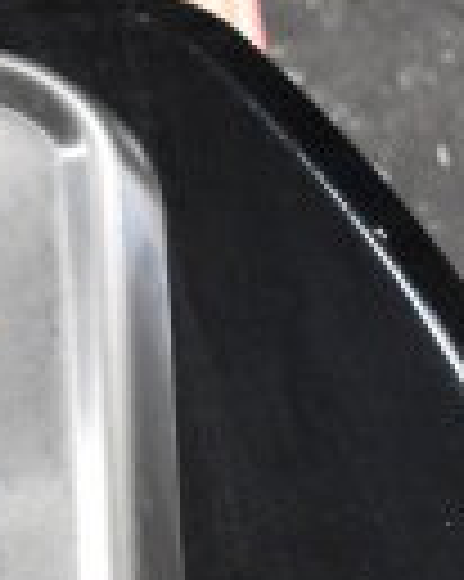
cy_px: 731
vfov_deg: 6.0
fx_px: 5482
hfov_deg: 4.7
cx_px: -779
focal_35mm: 319
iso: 6400
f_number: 8
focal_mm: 48
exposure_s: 1/250
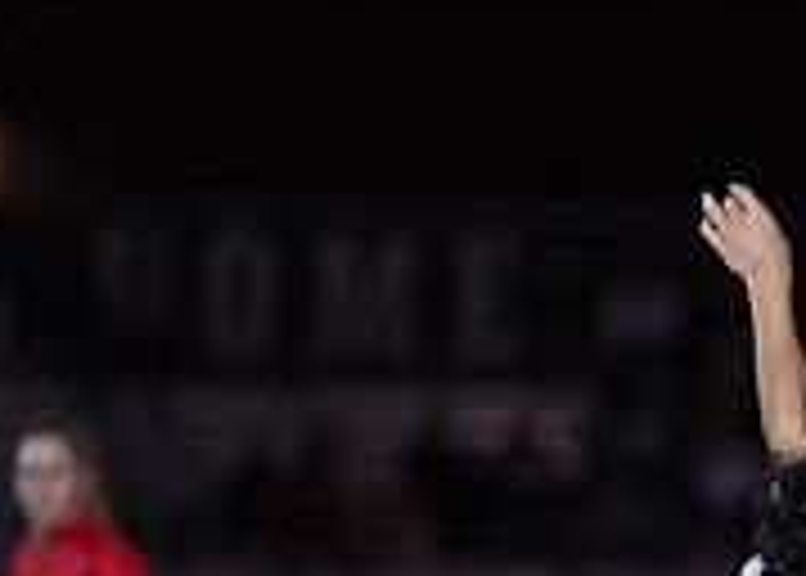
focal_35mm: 522
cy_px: 829
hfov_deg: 3.8
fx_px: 11954
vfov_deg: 2.8
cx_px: 1530
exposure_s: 1/1250
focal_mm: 135
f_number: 1.8
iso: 1250
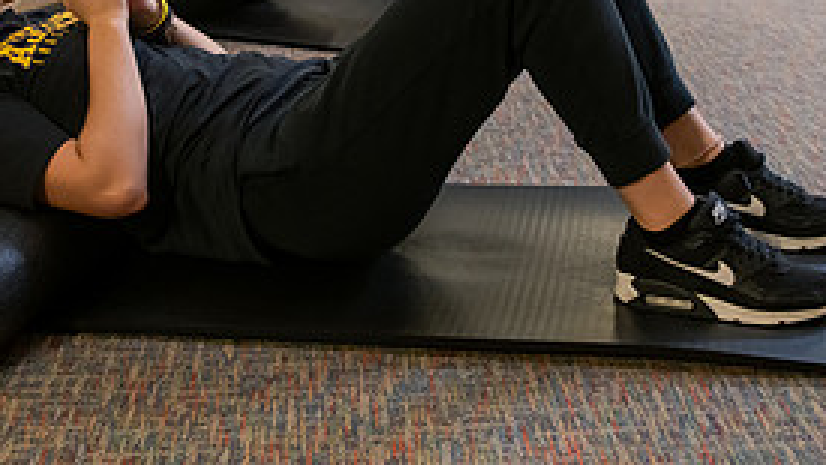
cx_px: 339
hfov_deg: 32.7
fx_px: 1402
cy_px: -26
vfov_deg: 18.3
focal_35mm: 64
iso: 2000
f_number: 3.2
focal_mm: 29
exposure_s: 1/200
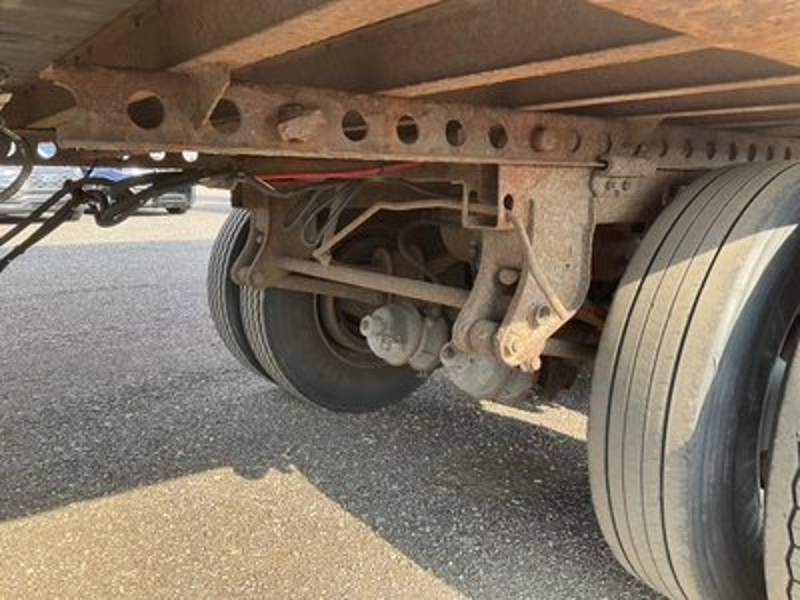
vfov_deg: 48.2
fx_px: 670
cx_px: 400
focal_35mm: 29
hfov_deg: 61.7
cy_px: 300
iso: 32
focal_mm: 3
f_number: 1.8
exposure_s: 1/172
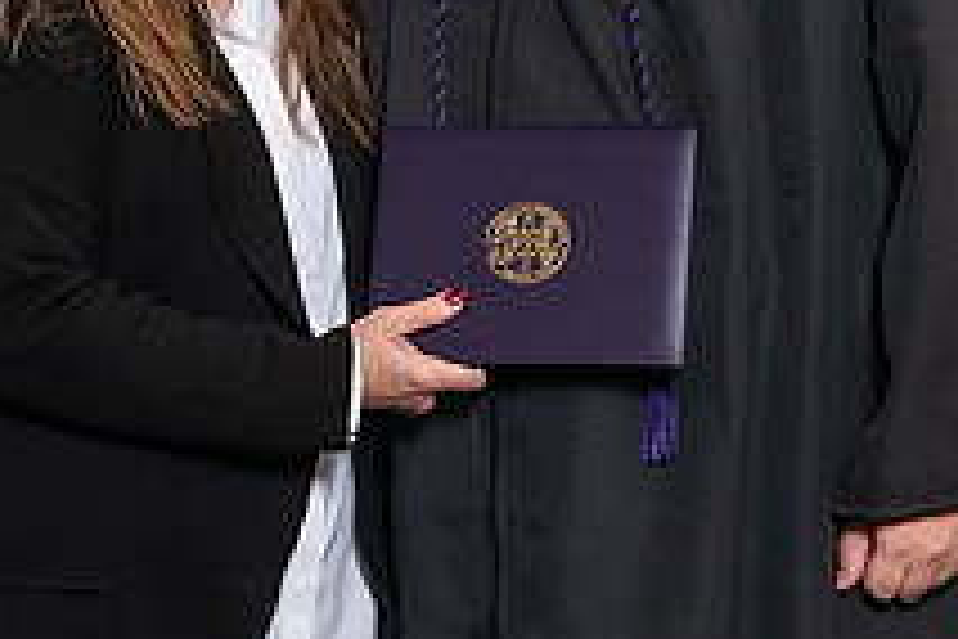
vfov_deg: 8.1
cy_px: -43
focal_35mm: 169
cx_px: 72
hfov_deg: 12.1
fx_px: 4497
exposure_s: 1/125
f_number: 5
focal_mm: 62
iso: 1600
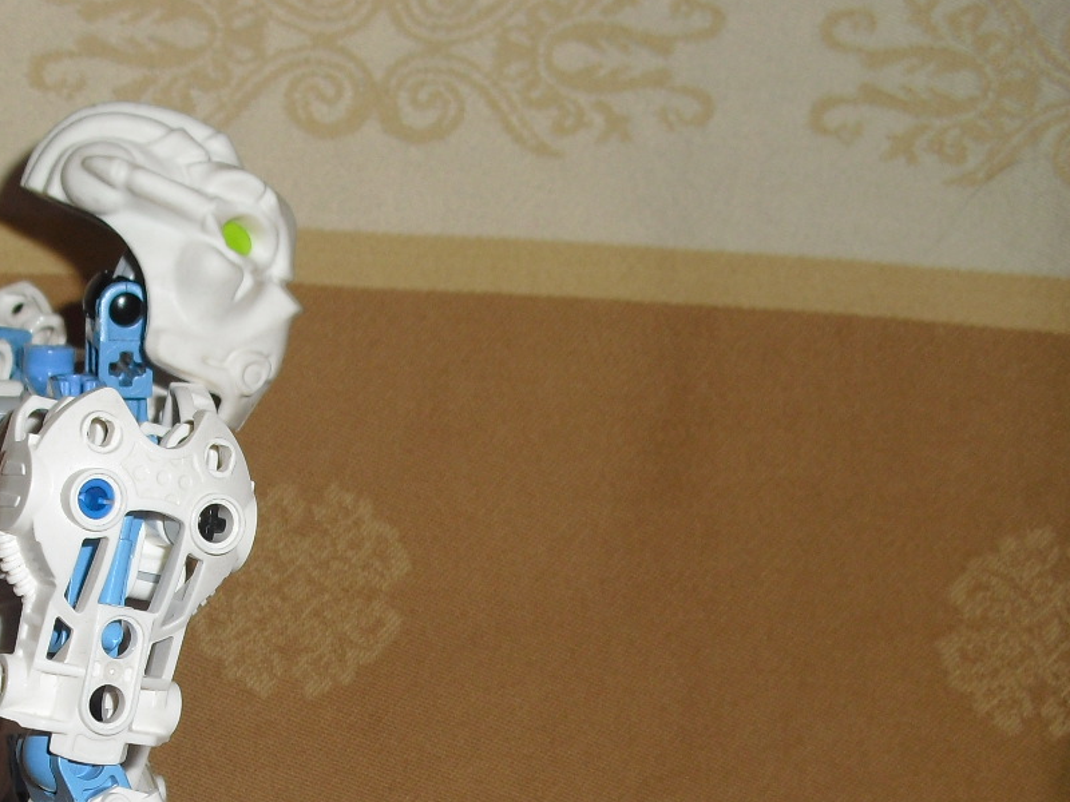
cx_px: 257
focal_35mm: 72
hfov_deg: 26.7
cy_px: 741
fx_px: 2226
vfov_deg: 20.0
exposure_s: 1/60
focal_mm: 6.3
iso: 100
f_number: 3.1
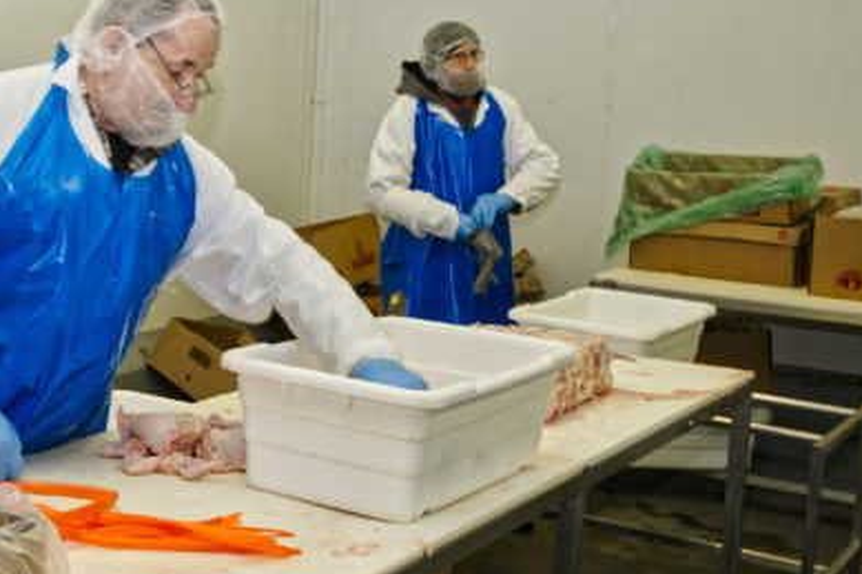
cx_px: 175
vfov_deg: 19.1
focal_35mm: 71
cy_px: 191
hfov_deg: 27.9
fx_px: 1699
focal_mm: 24
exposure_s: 1/60
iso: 250
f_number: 5
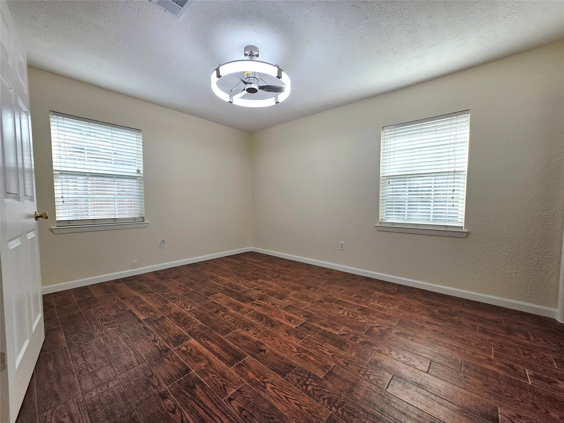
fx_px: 212
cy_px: 212
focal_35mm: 13
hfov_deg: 106.2
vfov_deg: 89.9
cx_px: 282
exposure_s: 1/120
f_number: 1.9
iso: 50
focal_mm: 2.2
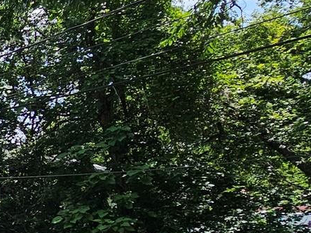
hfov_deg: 19.9
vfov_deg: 23.6
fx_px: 539
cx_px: -289
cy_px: 220
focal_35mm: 60
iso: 50
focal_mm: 2.2
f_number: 2.2
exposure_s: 1/1686
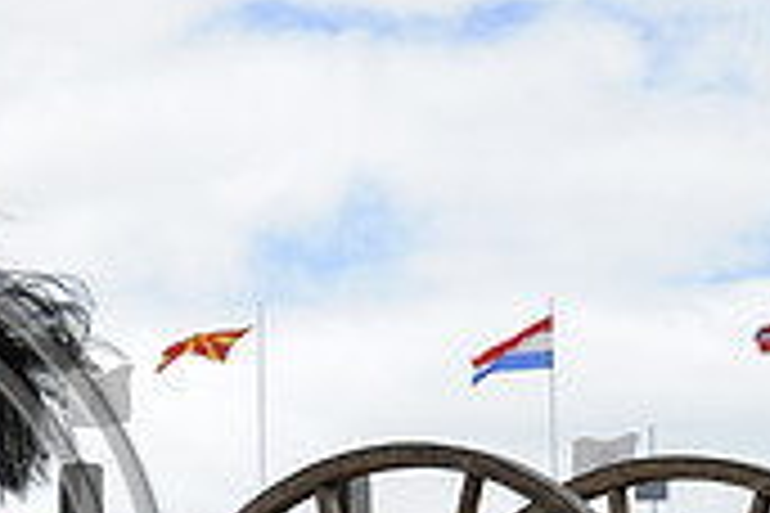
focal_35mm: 231
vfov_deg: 5.9
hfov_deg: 8.7
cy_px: 585
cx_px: -342
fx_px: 4940
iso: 1600
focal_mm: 68
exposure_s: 1/2500
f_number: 9
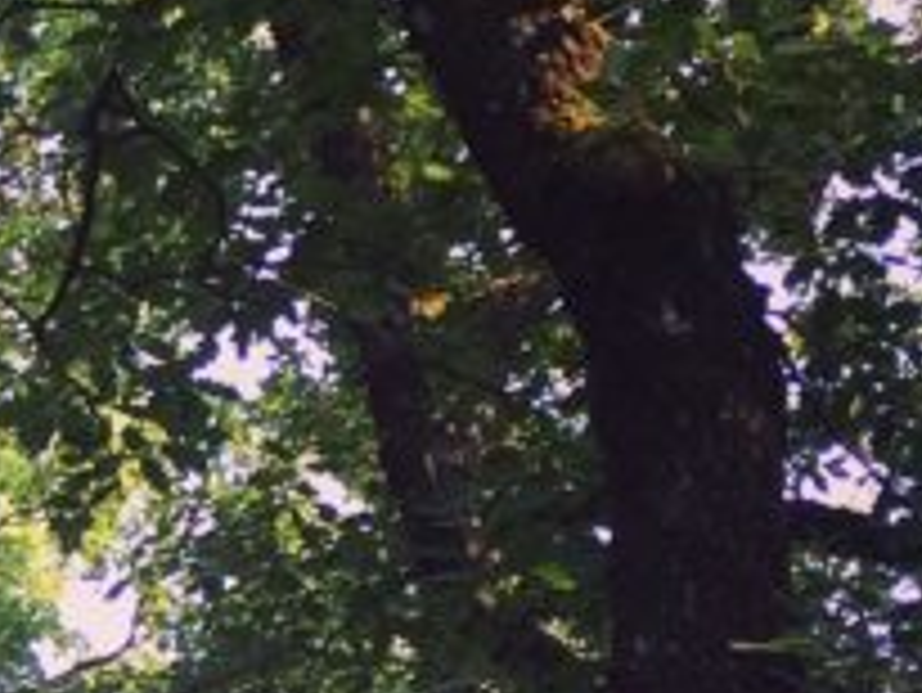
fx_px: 3864
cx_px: -778
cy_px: 490
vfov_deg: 10.2
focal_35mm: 145
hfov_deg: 12.4
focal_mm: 4.15
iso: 64
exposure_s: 1/100
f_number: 2.2
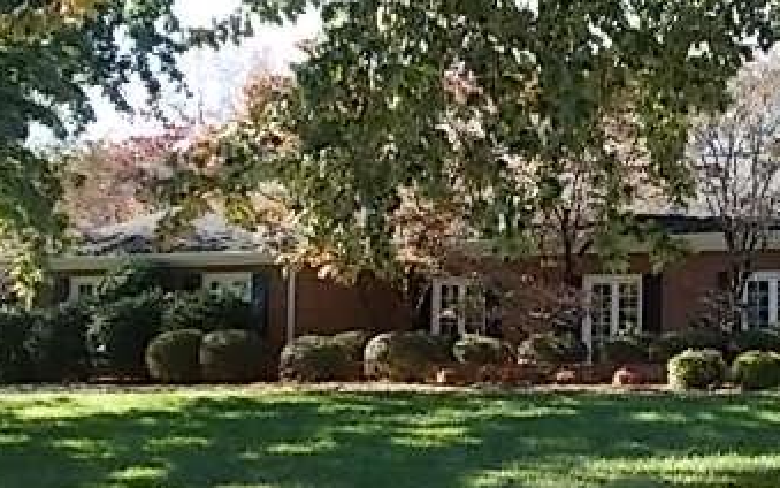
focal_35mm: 68
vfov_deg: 19.2
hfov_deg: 29.6
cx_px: 612
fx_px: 1446
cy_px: 235
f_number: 3.6
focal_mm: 6
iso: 80
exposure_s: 1/125
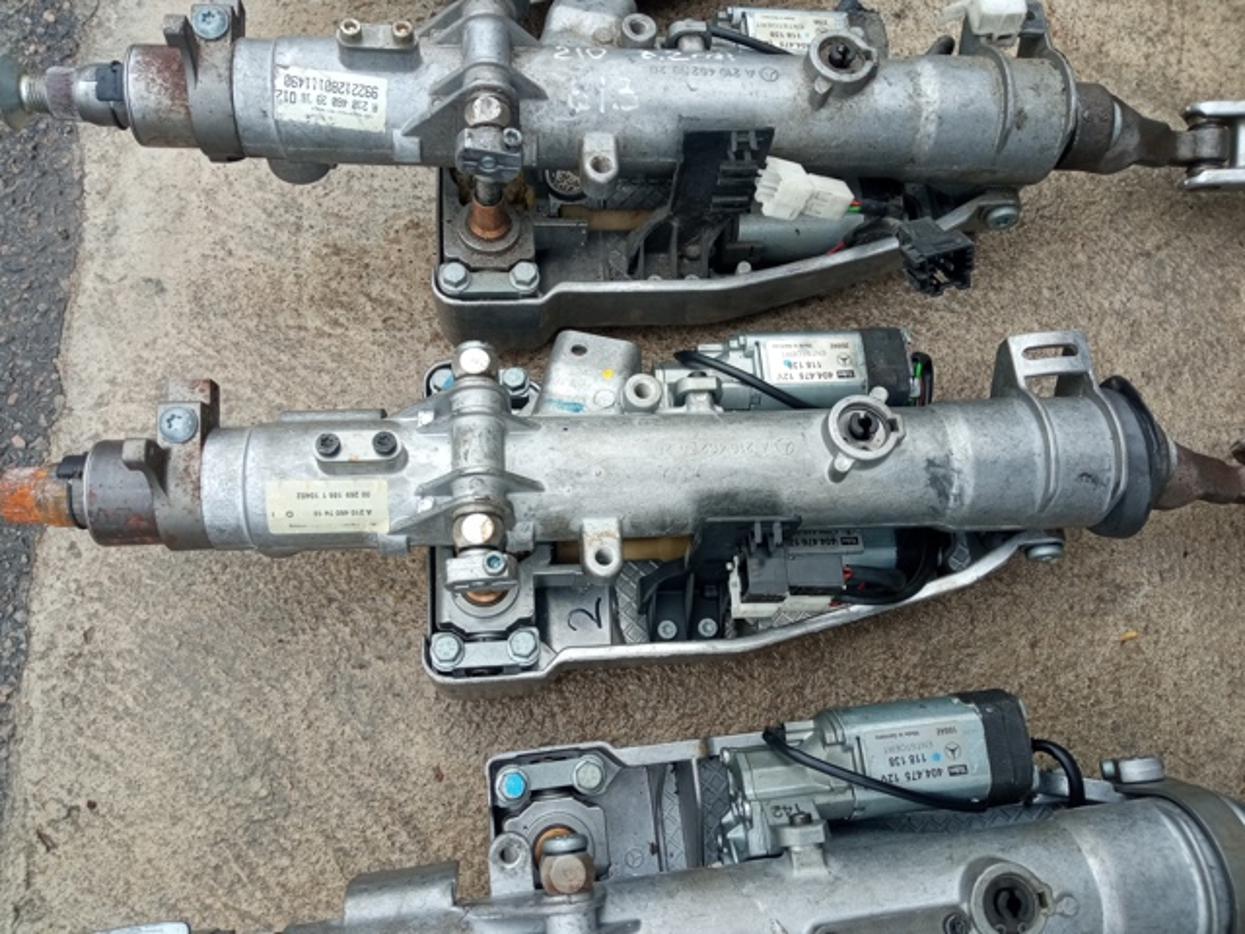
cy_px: 467
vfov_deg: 51.4
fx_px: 971
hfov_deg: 65.3
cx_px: 622
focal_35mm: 27
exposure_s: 1/157
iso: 116
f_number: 2.2
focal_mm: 3.79
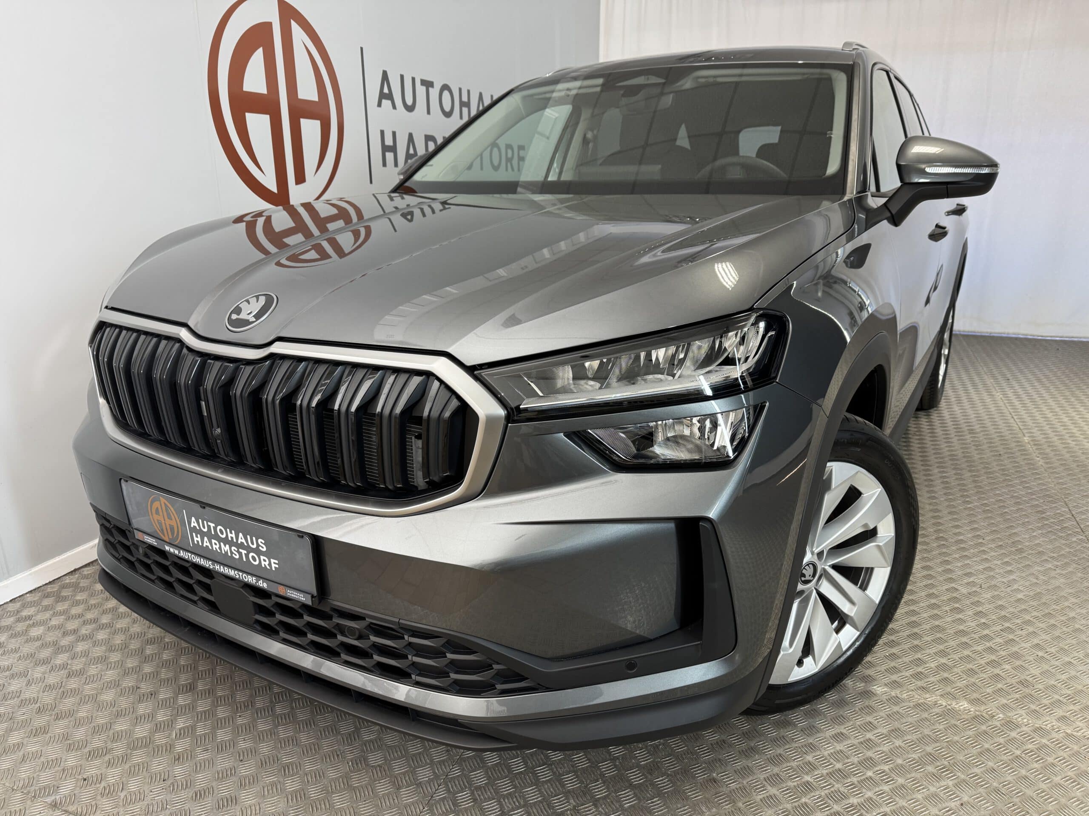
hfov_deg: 71.6
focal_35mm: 24
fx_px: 755
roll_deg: +0.0
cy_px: 408
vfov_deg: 56.8
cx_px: 544
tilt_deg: -17.1
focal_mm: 6.76
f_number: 1.78
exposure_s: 1/50
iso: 125
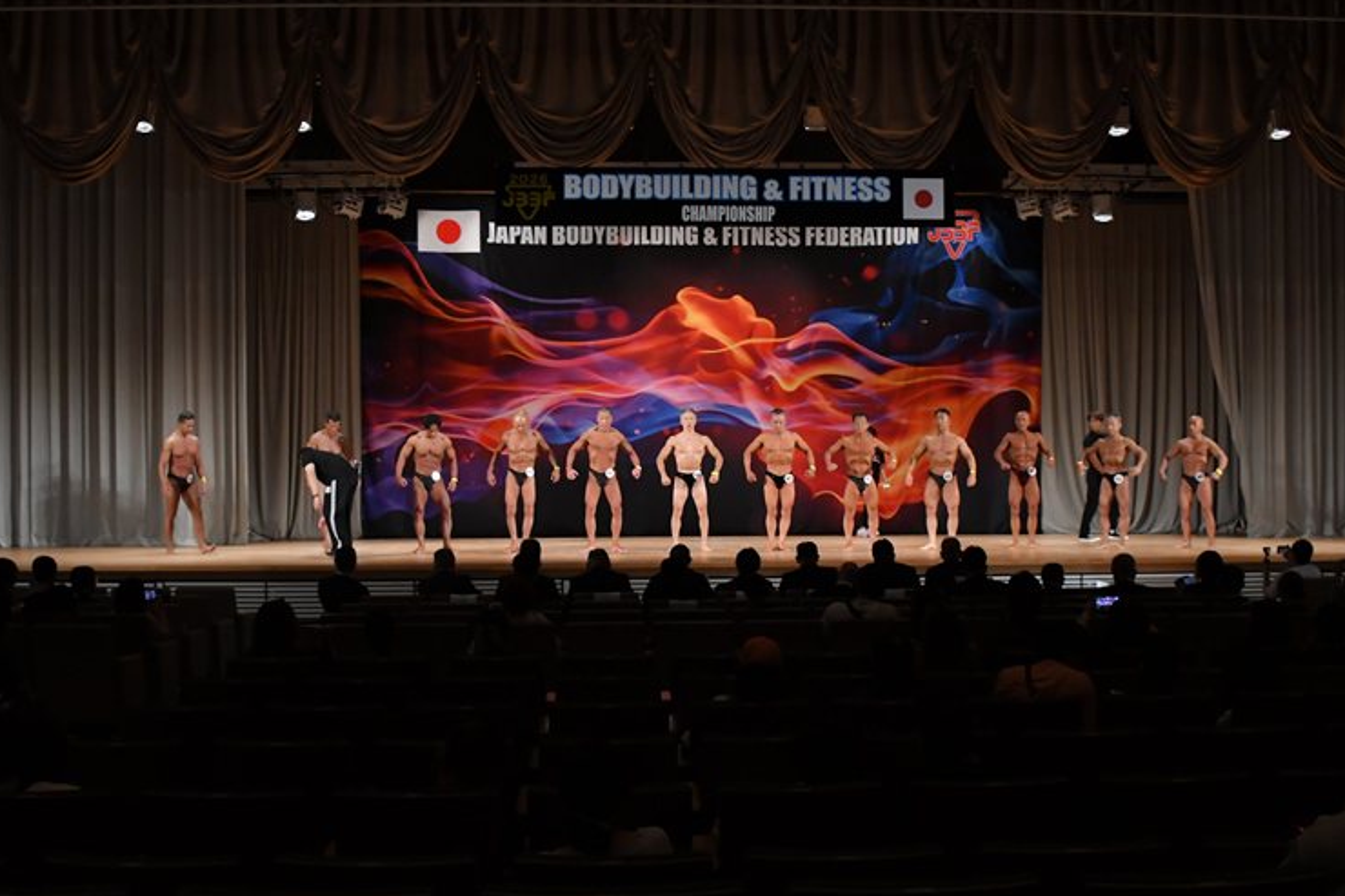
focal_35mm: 44
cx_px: 699
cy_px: 451
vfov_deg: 30.5
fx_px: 1643
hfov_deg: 44.5
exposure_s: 1/400
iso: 3200
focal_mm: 28
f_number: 5.6
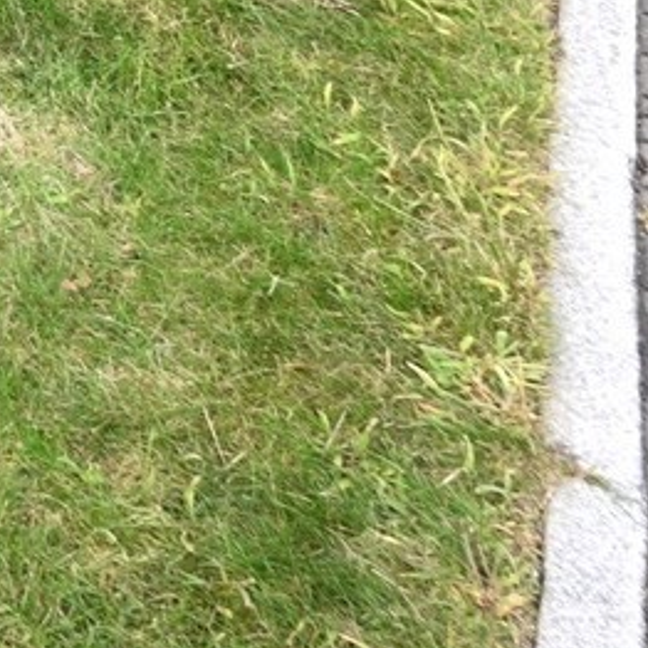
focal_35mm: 93
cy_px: -830
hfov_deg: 13.6
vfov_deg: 14.0
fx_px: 1970
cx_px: -905
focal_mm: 14
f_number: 7.1
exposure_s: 1/20
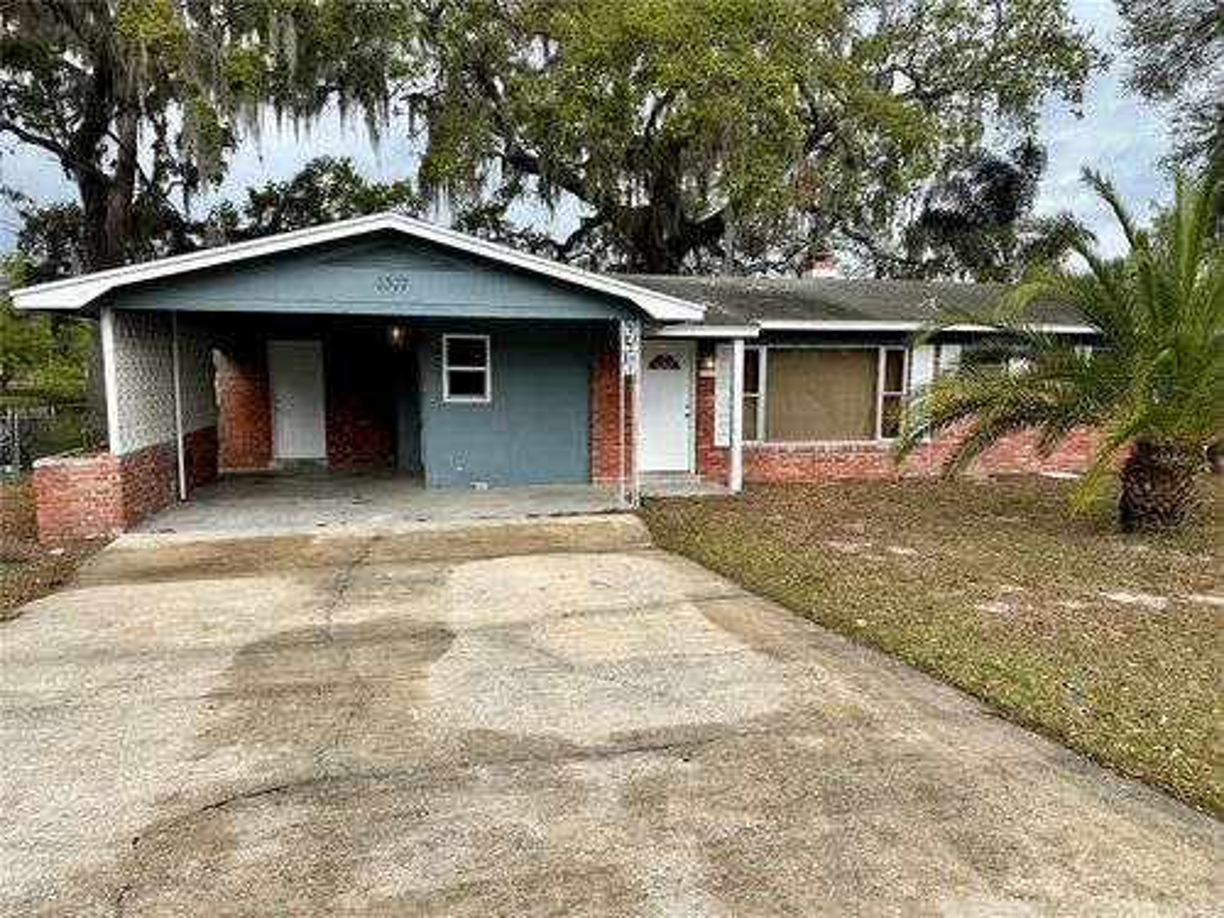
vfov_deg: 56.8
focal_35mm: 24
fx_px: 849
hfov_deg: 71.6
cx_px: 612
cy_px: 459
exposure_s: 1/1587
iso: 80
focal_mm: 6.86
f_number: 1.78
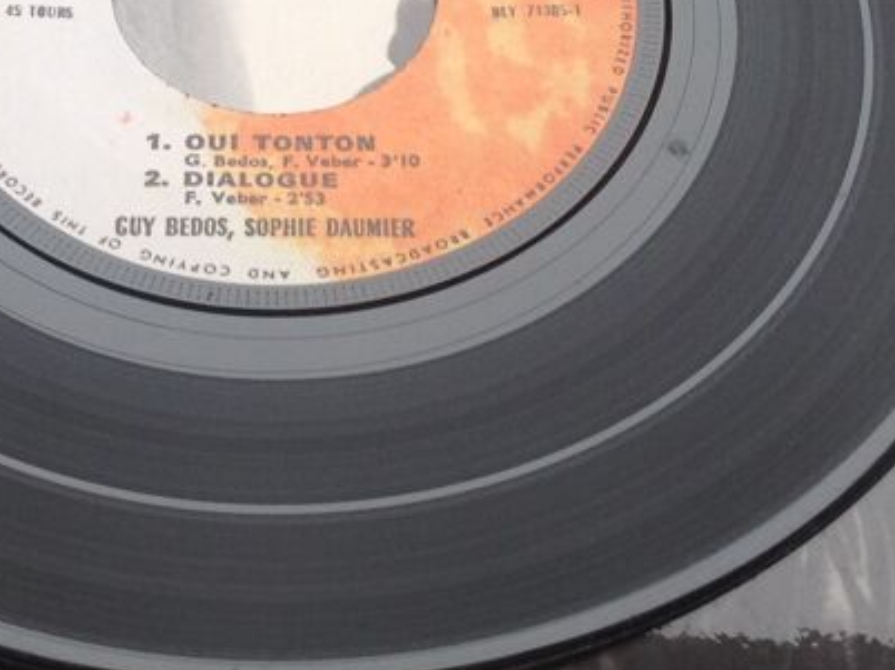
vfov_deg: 16.8
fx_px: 2248
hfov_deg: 22.4
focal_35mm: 87
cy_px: 141
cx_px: 296
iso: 50
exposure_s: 1/20
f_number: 2.4
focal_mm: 4.28
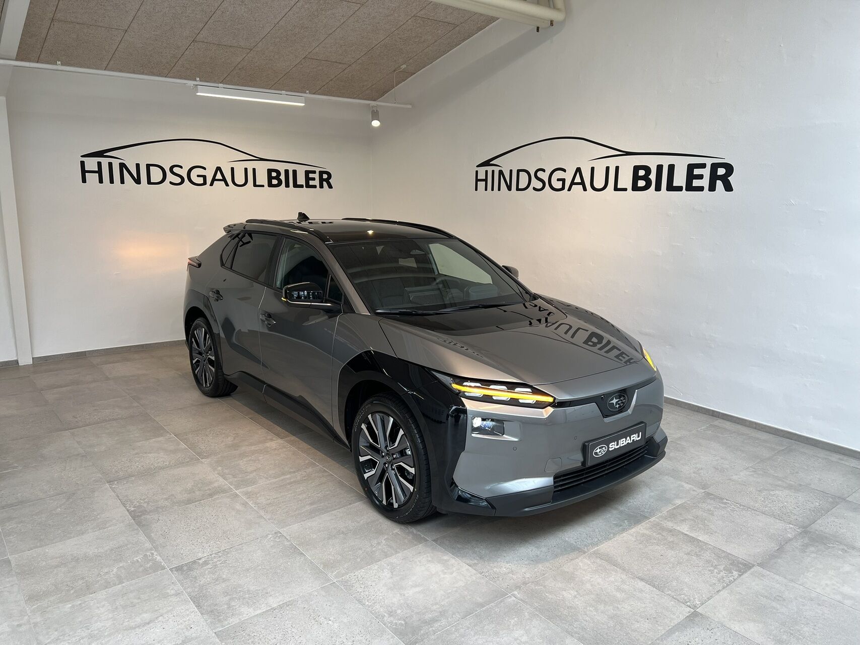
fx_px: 646
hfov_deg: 67.3
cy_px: 322
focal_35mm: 26
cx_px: 430
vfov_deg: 53.1
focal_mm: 5.7
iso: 50
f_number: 1.5
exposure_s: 1/121
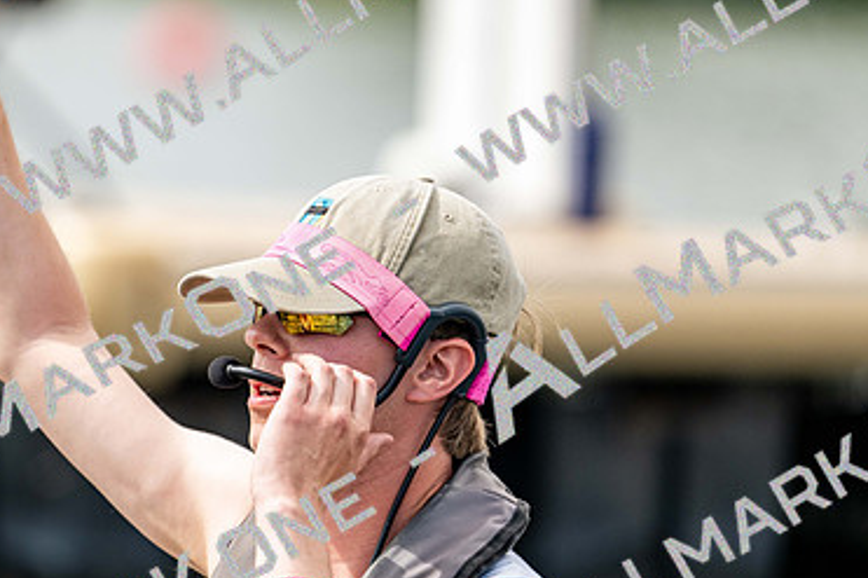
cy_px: 221
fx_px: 15086
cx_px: 285
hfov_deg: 3.3
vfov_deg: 2.2
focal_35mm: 626
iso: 560
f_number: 4.5
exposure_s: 1/2000
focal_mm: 400
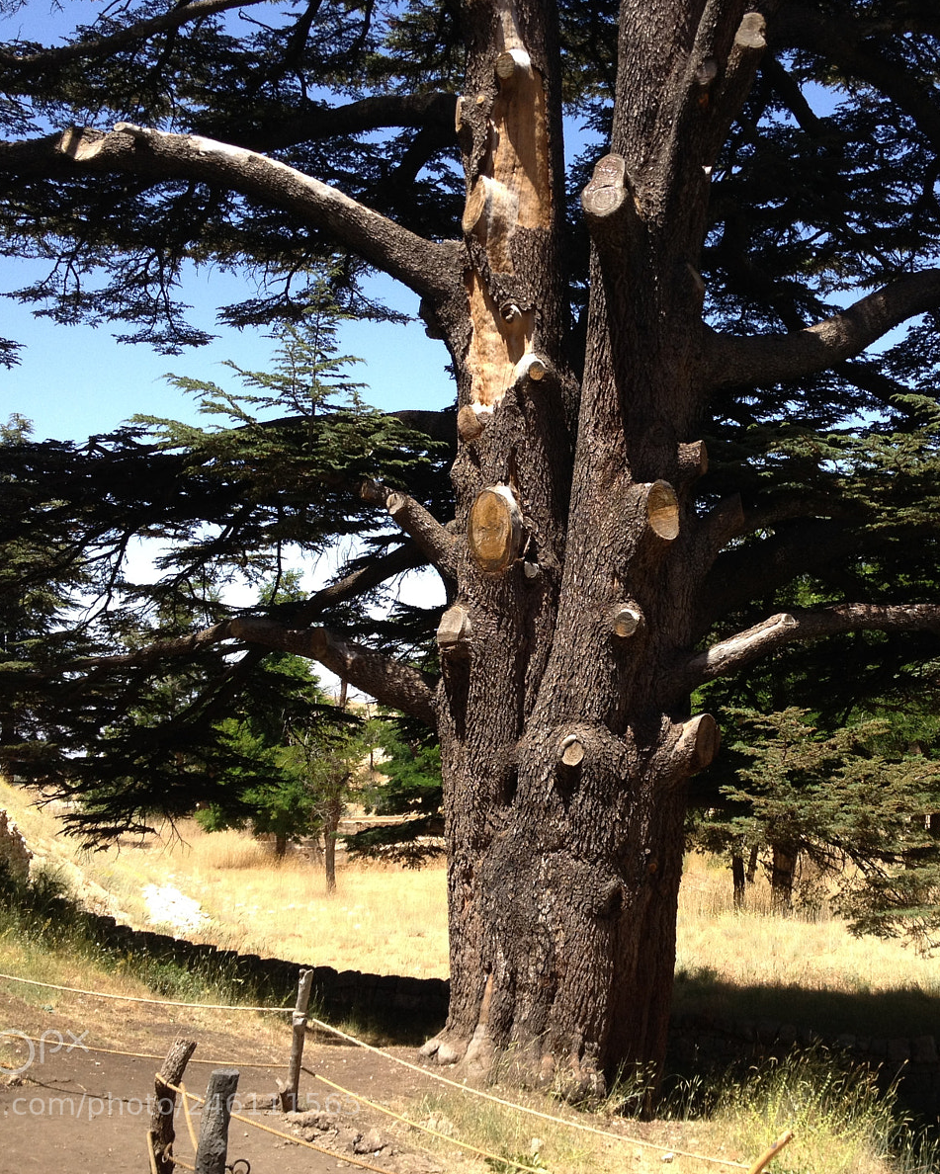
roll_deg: -1.5
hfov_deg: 32.5
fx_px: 1599
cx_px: 635
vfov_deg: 40.3
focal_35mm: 46
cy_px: 589
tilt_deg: +0.9
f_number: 2.4
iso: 50
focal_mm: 4.28
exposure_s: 1/657
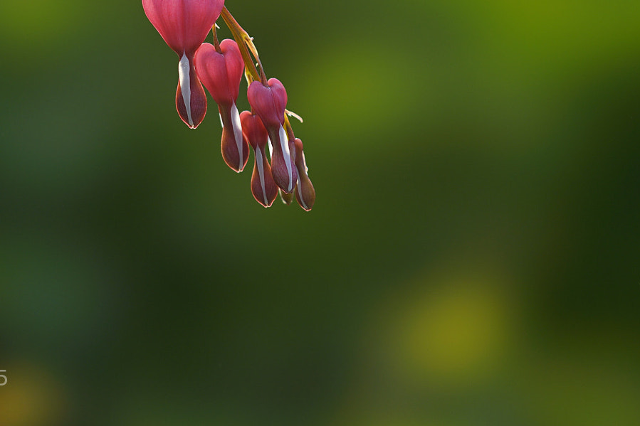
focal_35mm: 178
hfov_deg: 11.5
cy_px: 55
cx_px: 205
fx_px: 3164
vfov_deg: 7.7
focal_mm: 100
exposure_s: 1/160
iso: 100
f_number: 5.6
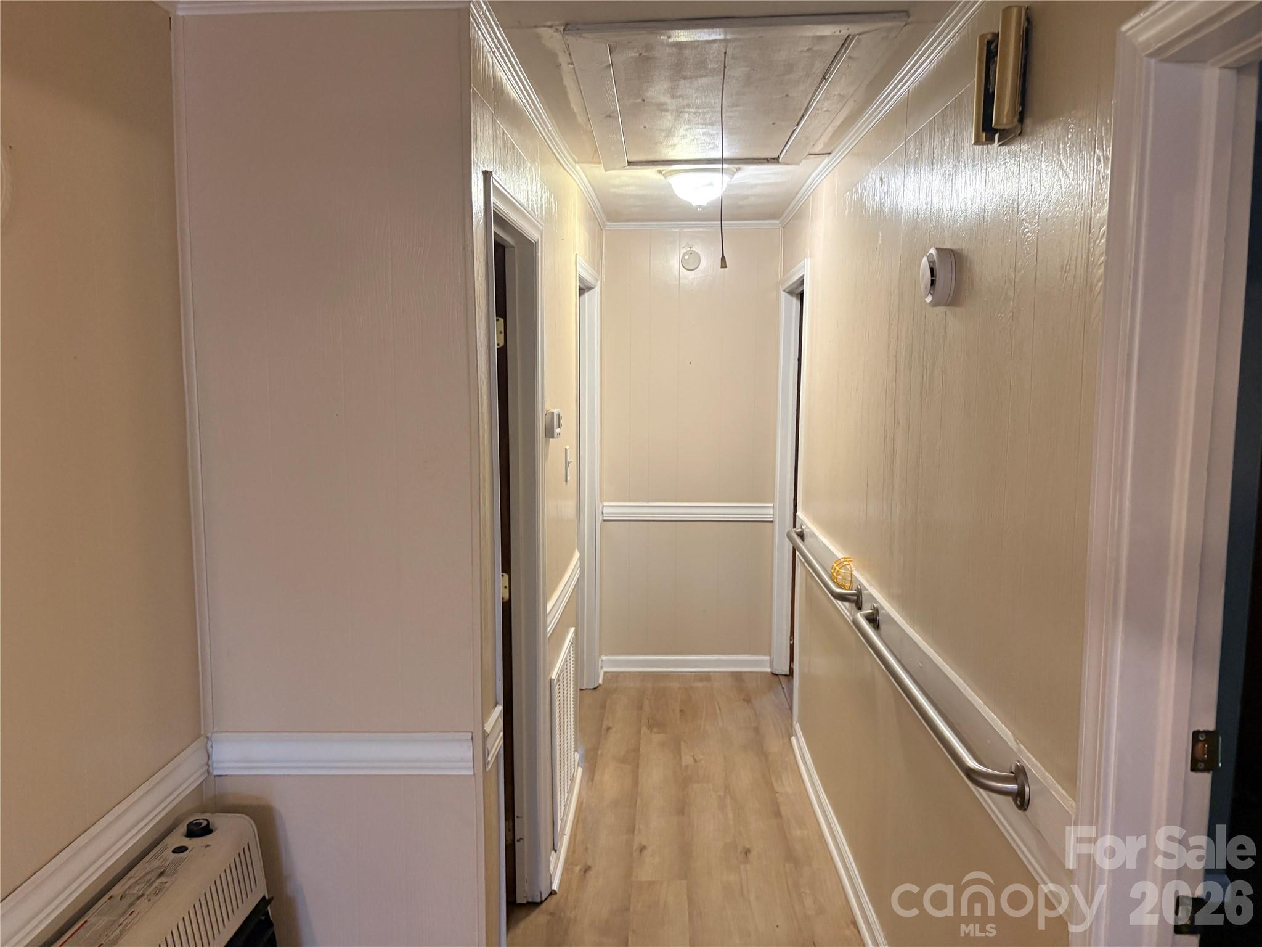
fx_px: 948
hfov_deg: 67.3
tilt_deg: -4.4
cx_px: 631
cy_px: 474
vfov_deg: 53.1
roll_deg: +0.3
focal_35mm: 26
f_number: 1.6
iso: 250
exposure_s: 1/60
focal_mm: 5.96
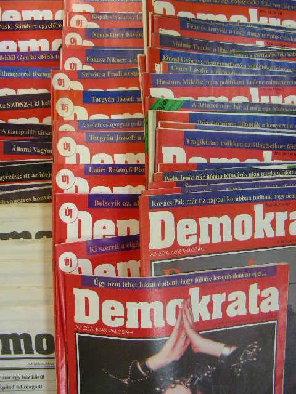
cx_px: 148
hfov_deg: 37.7
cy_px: 197
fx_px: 433
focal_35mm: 38
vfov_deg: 49.0
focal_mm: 6.3
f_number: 3.5
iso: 200
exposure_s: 1/24.4
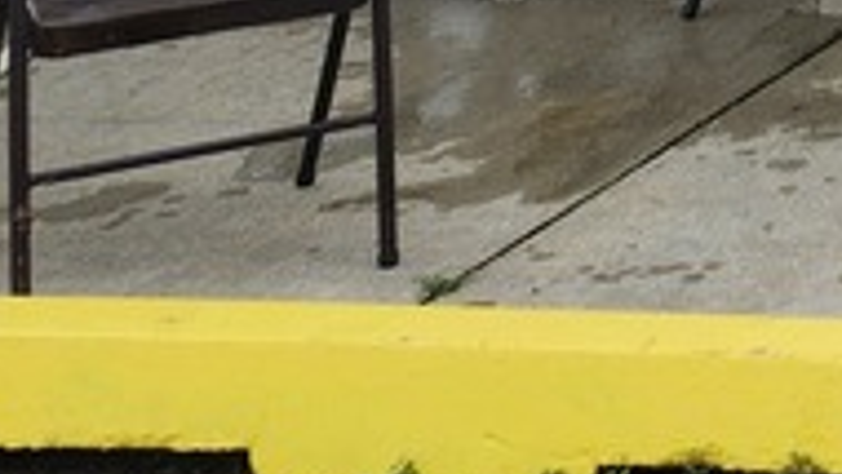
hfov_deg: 12.4
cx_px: 2092
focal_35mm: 132
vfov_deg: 7.8
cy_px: -992
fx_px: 2948
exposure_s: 1/664
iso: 25
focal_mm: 5.54
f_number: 1.8
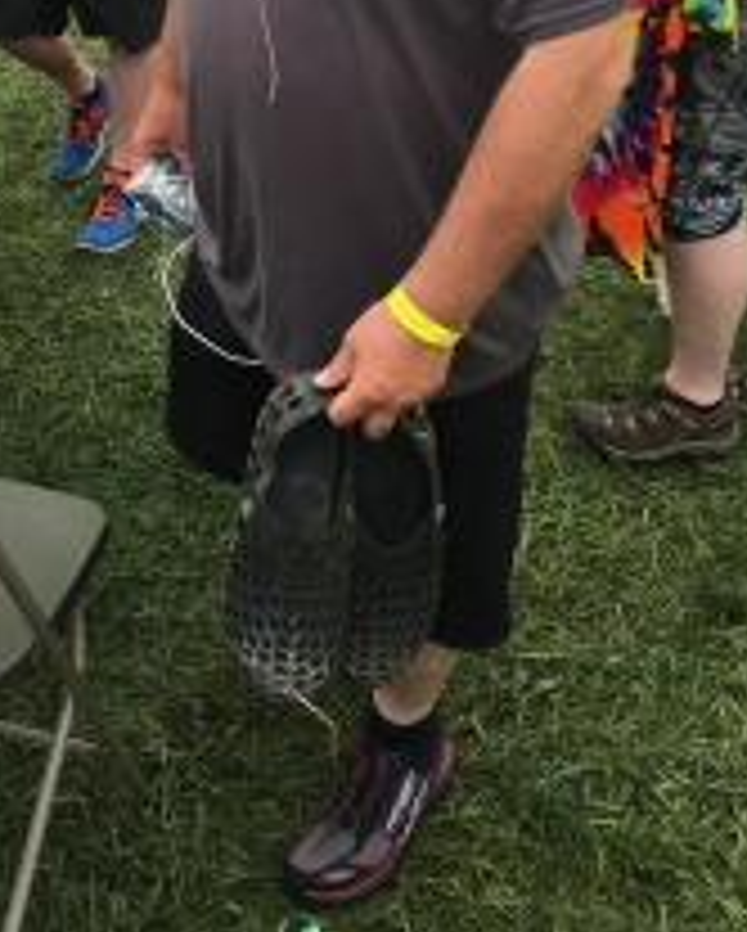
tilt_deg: -25.2
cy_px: 140
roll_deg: -0.2
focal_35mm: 50
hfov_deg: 30.1
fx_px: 1380
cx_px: 252
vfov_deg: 35.6
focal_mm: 4.15
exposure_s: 1/213
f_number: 2.2
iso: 25
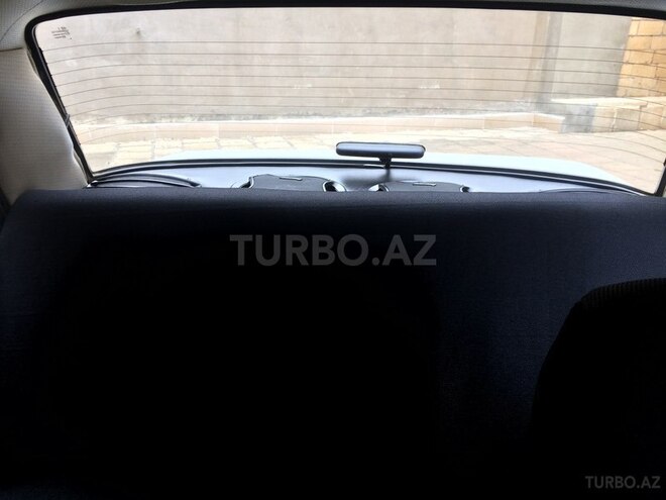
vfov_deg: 48.2
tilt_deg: -20.2
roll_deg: -3.2
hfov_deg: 61.7
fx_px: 558
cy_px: 250
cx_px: 333
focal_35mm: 29
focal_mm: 4.15
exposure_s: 1/100
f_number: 2.2
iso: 50
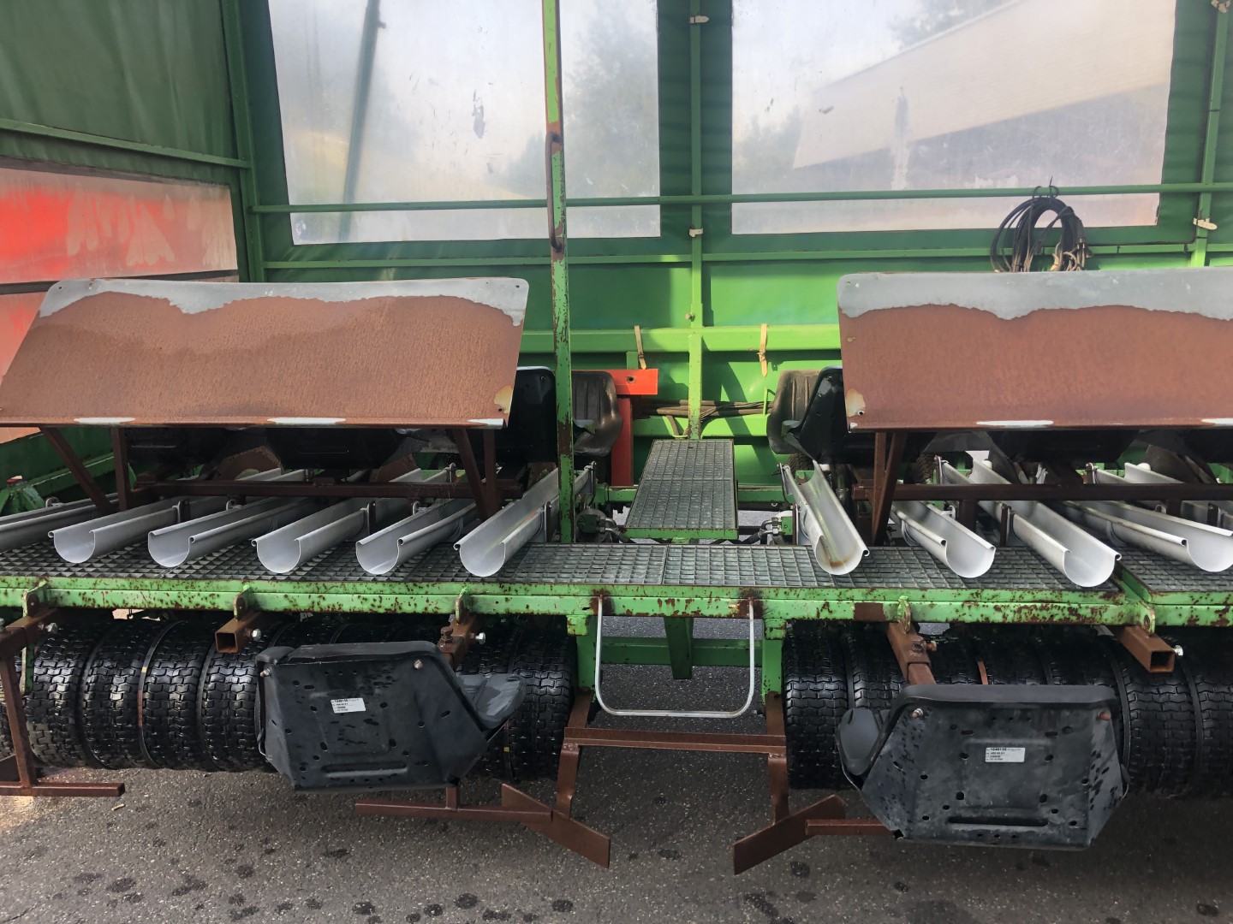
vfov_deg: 49.7
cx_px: 616
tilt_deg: -10.4
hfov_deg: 63.4
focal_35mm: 28
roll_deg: -0.7
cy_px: 462
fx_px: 997
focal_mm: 4
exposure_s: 1/120
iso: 25
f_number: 1.8
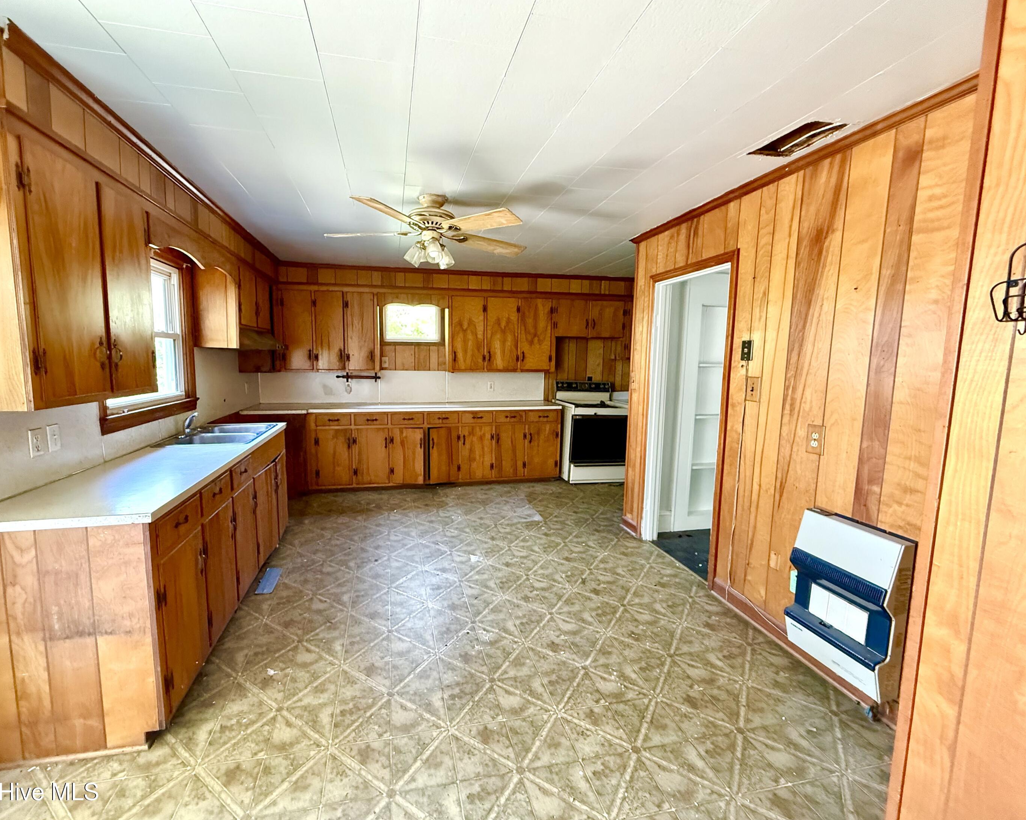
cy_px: 408
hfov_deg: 96.7
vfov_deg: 84.0
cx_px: 482
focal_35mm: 15
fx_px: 455
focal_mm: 2.22
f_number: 2.2
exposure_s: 1/60
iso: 640
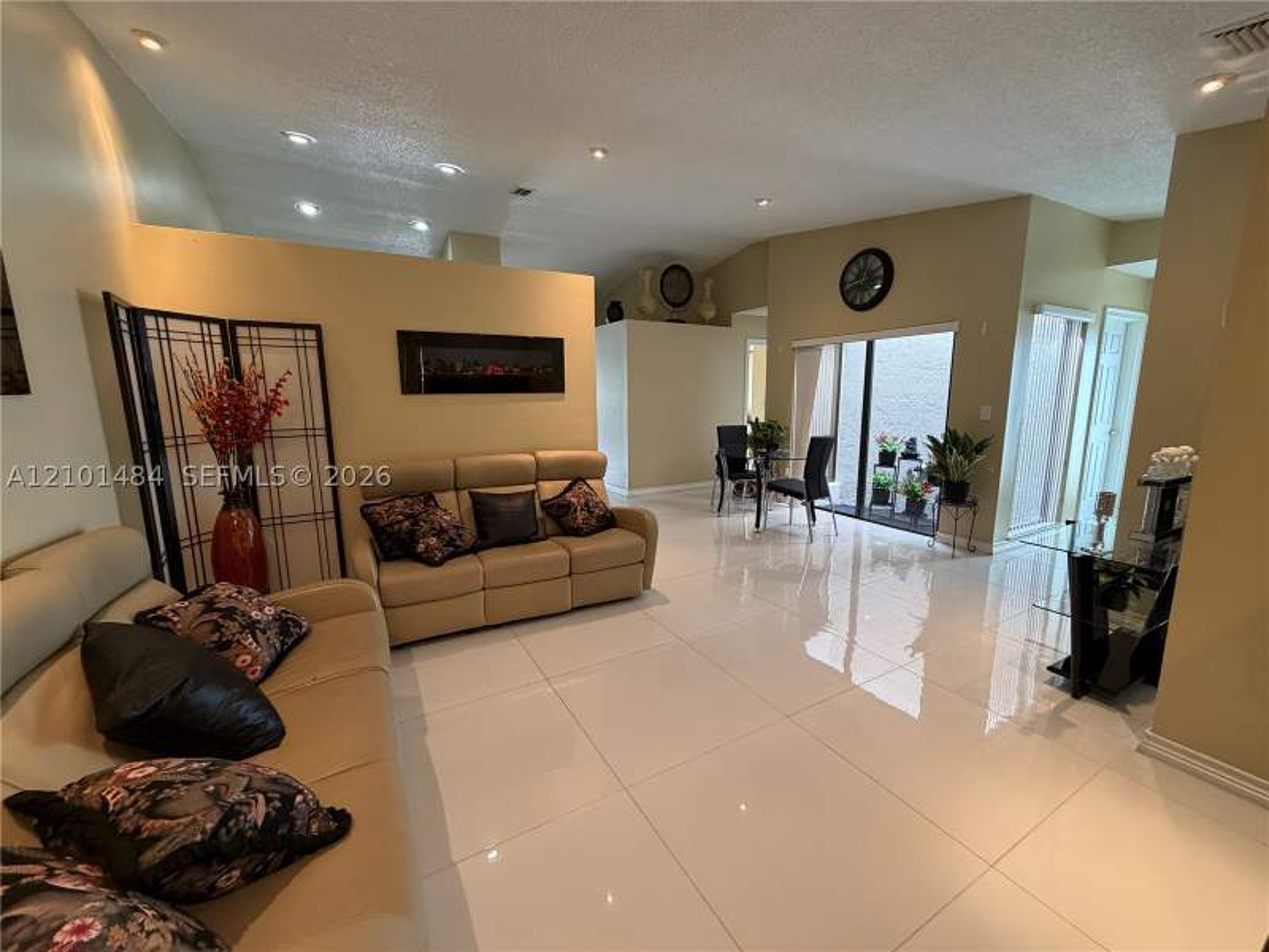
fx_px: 513
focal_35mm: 14
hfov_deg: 102.1
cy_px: 476
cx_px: 634
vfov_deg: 85.7
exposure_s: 1/60
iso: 250
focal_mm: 2.22
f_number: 2.2
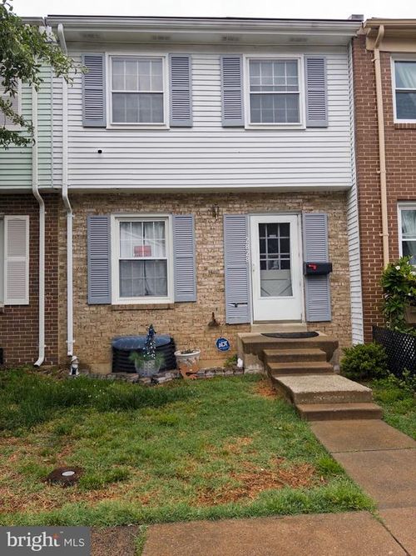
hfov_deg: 53.0
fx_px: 417
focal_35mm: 26
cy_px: 278
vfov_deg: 67.3
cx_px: 208
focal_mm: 5.96
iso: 50
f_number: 1.6
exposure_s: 1/277
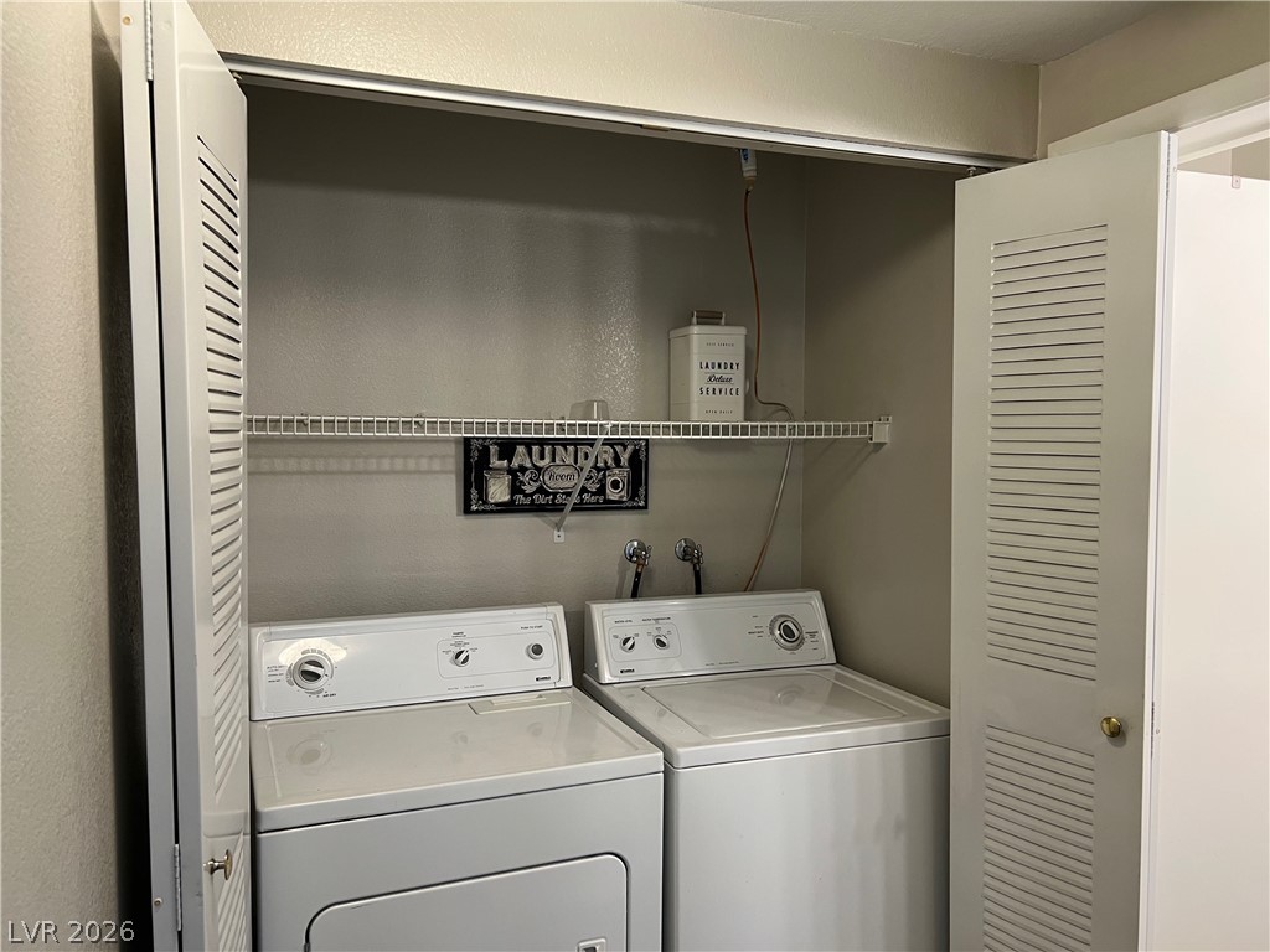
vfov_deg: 53.1
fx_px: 954
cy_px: 476
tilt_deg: -3.7
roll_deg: -0.6
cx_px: 635
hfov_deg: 67.3
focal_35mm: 26
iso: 100
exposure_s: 1/60
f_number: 1.5
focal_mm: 5.7
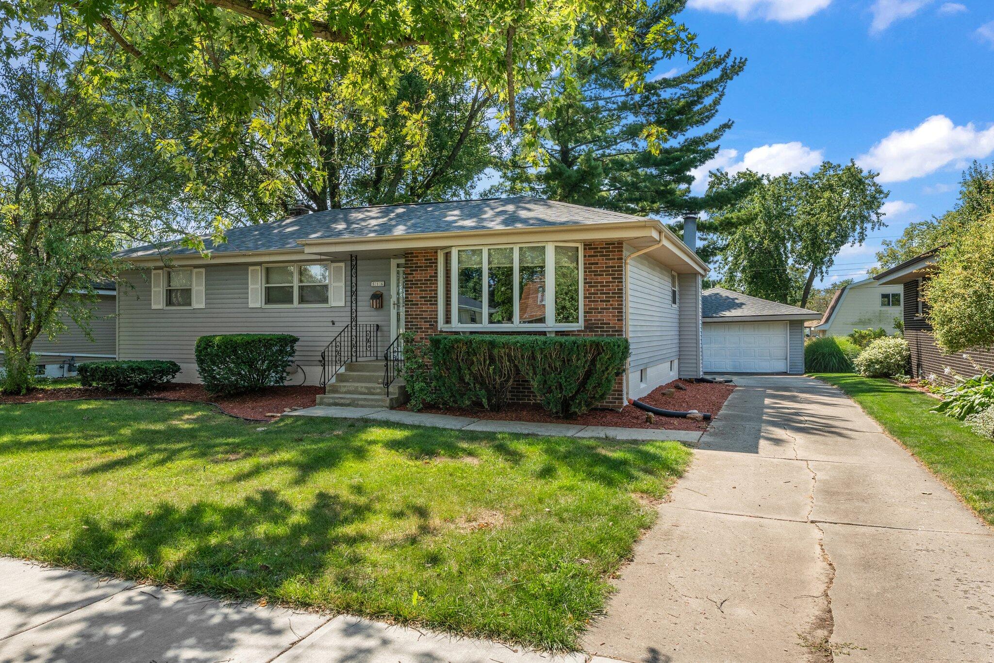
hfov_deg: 71.5
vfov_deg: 51.3
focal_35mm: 25
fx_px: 690
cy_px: 332
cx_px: 497
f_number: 8
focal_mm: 16.8
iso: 400
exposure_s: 1/250
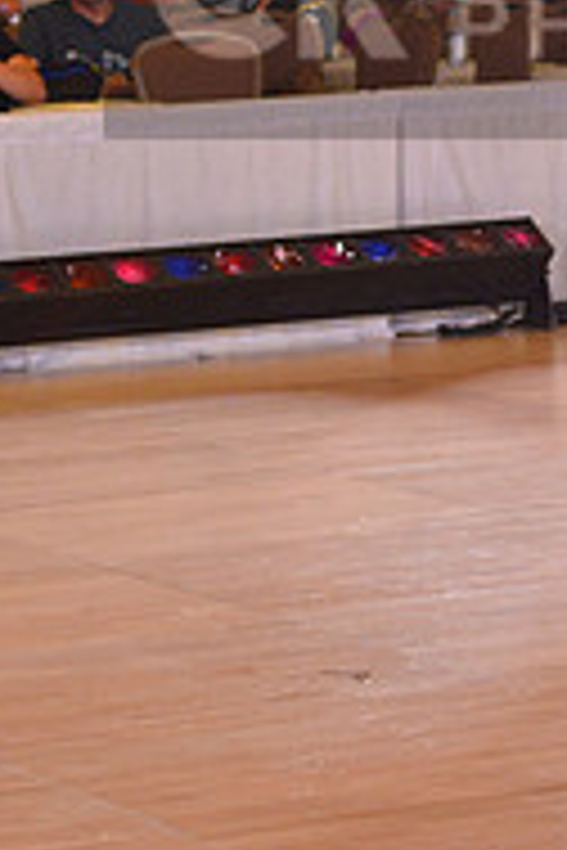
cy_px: -9
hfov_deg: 5.6
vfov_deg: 8.3
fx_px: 5811
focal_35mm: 246
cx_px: 727
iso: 2000
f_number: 5
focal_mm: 80
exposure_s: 1/250
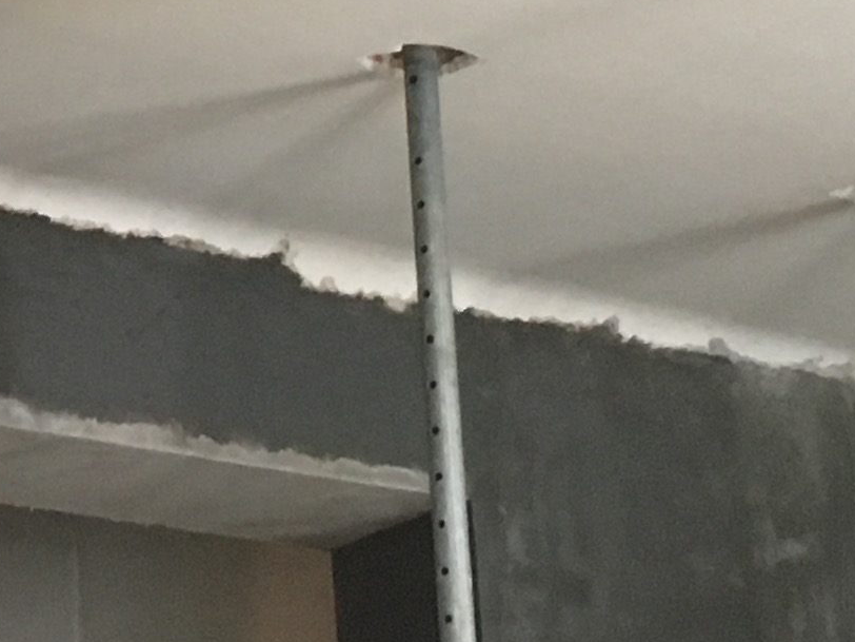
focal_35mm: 144
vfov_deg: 10.2
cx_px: -302
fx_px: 3557
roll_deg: -0.4
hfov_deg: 13.2
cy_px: -64
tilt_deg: +18.3
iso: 200
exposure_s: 1/33
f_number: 2.2
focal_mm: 4.15
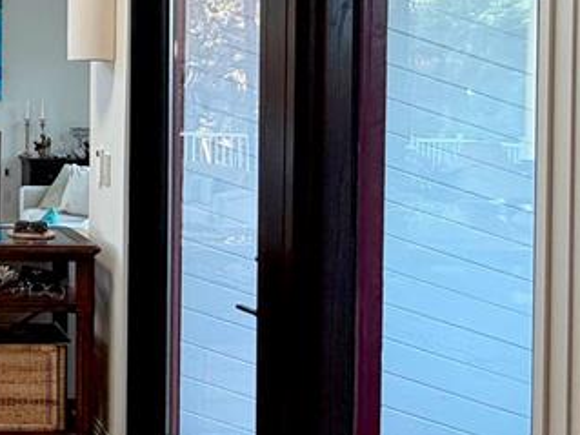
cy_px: 98
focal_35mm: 45
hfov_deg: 34.3
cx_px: -107
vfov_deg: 31.5
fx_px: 754
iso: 160
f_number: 2.2
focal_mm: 2.2
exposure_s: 1/121
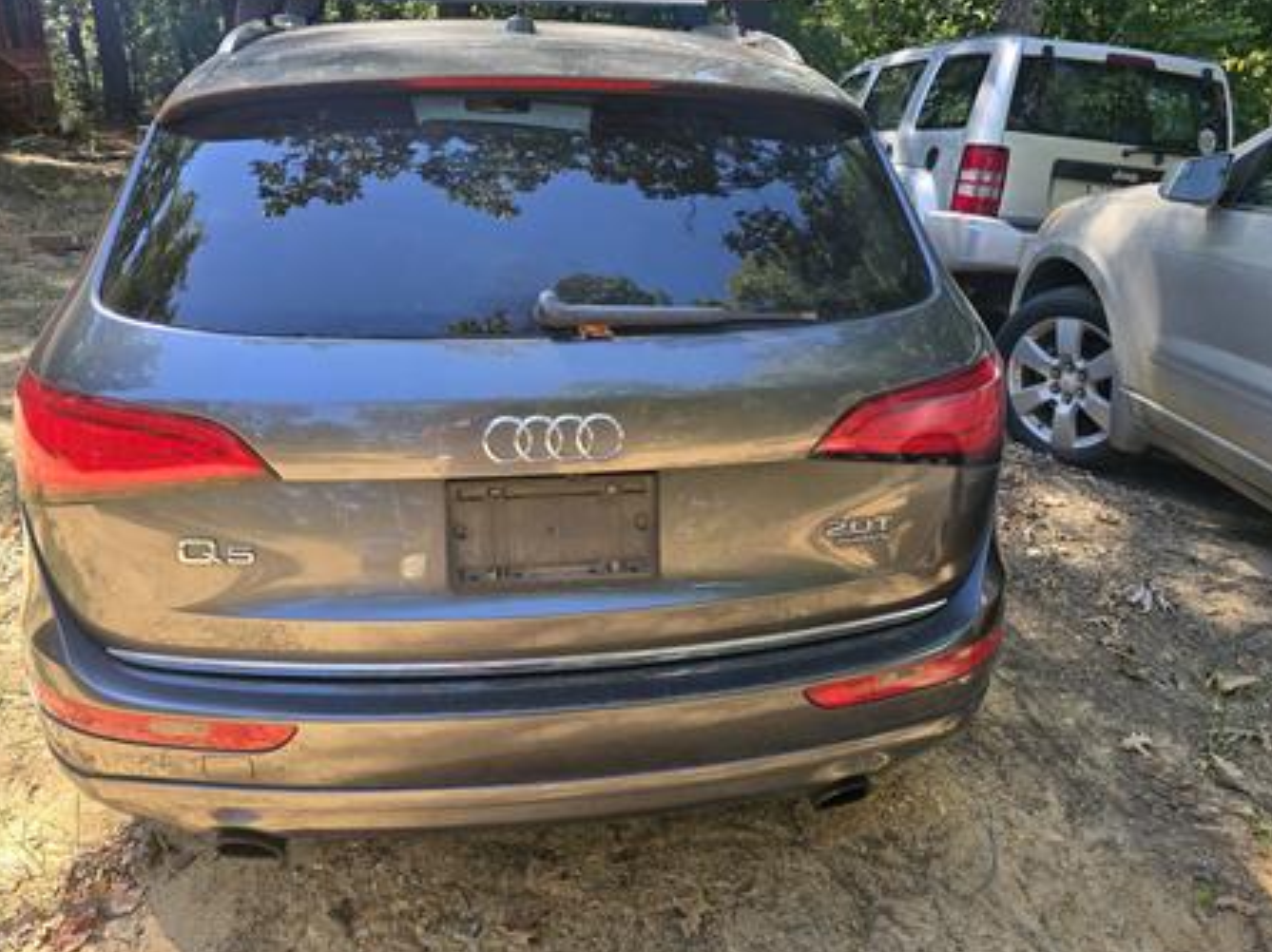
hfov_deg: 67.3
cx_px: 593
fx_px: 955
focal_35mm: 26
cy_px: 428
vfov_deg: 52.9
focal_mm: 6.3
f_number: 1.7
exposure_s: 1/180
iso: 20
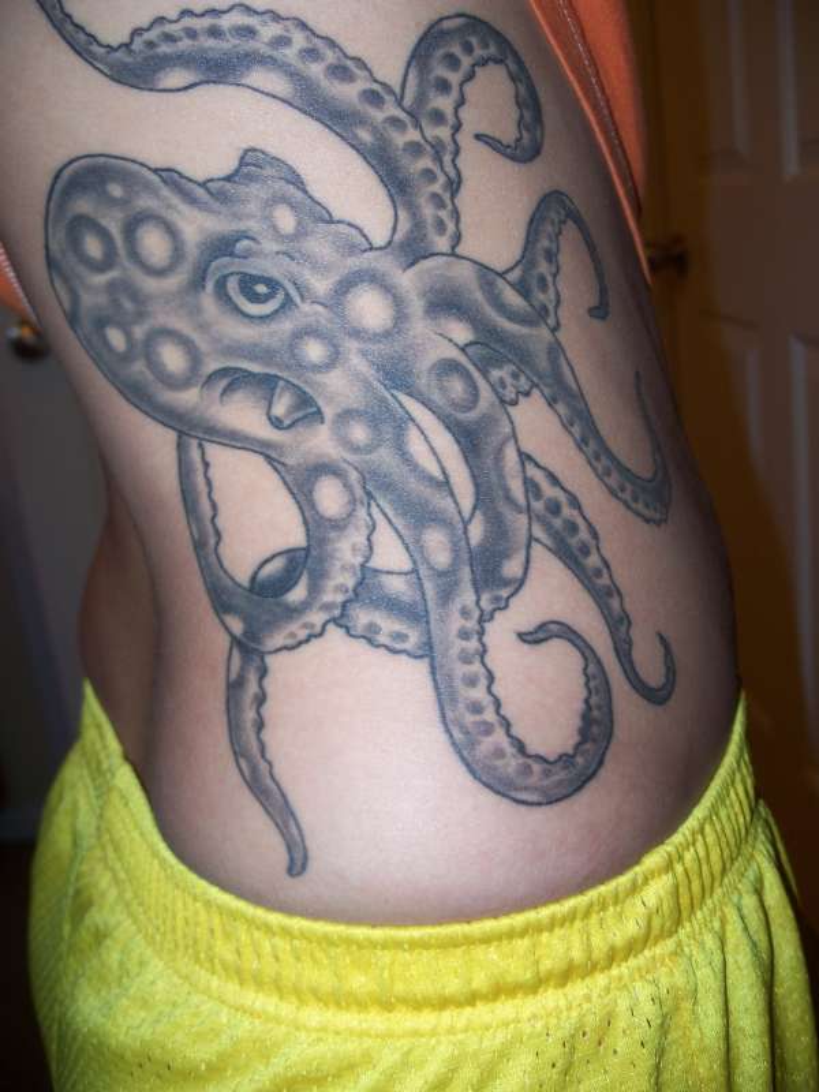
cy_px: 546
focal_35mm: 37
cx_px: 410
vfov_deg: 50.1
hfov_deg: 38.7
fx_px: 1167
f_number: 2.8
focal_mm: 7.8
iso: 80
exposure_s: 1/60
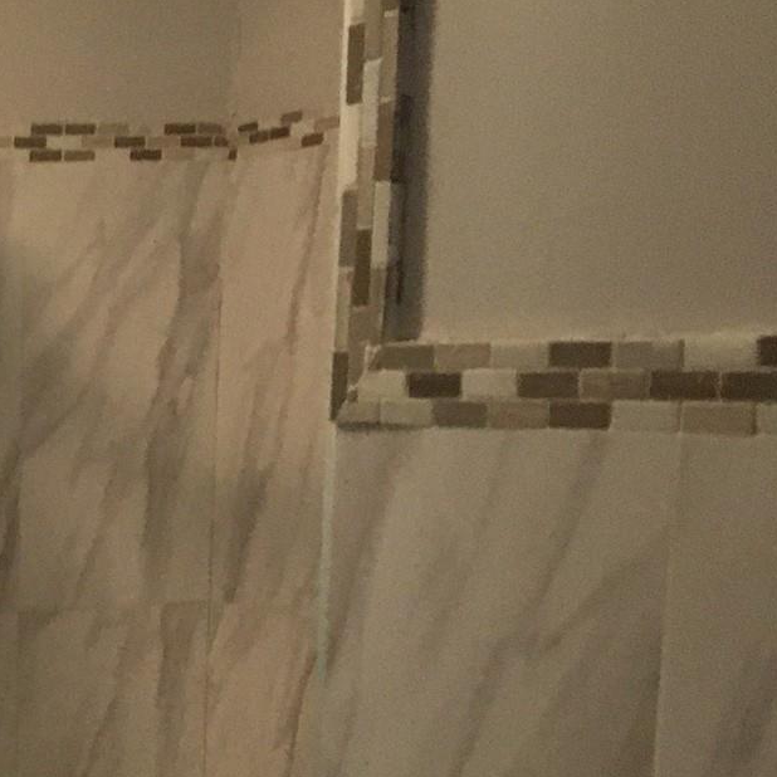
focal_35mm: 85
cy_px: 759
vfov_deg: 19.8
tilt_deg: -12.0
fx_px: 2159
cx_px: -346
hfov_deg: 18.4
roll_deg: +2.5
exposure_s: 1/30
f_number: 2.2
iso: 200
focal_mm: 4.15
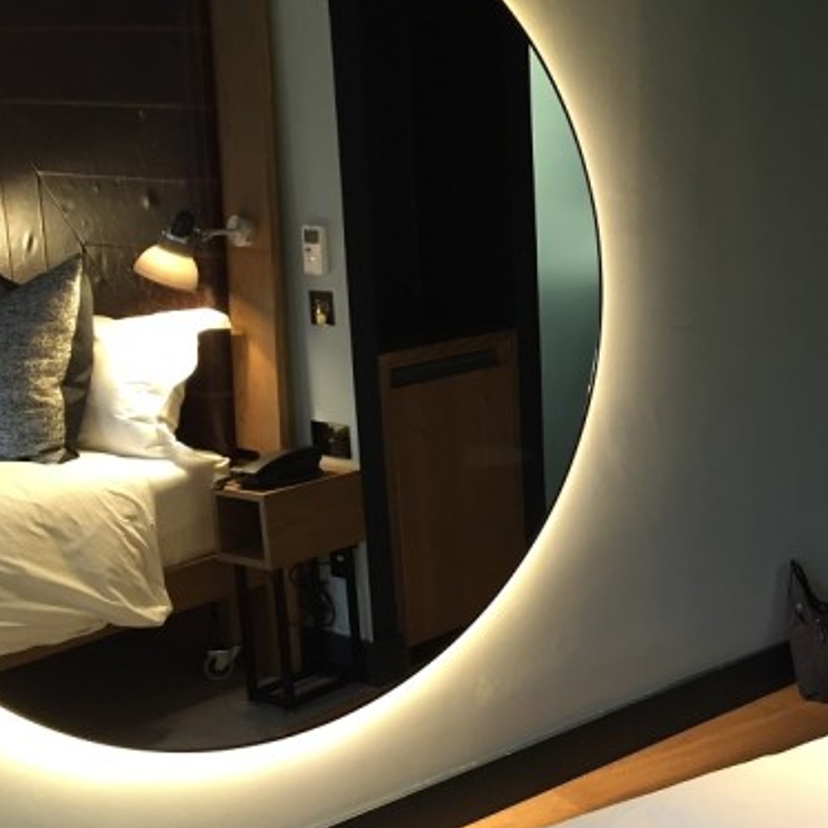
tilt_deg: -12.3
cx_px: 770
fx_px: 1543
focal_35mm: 57
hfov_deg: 28.7
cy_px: 423
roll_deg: -0.9
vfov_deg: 30.0
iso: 160
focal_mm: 4.15
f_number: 2.2
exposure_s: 1/33
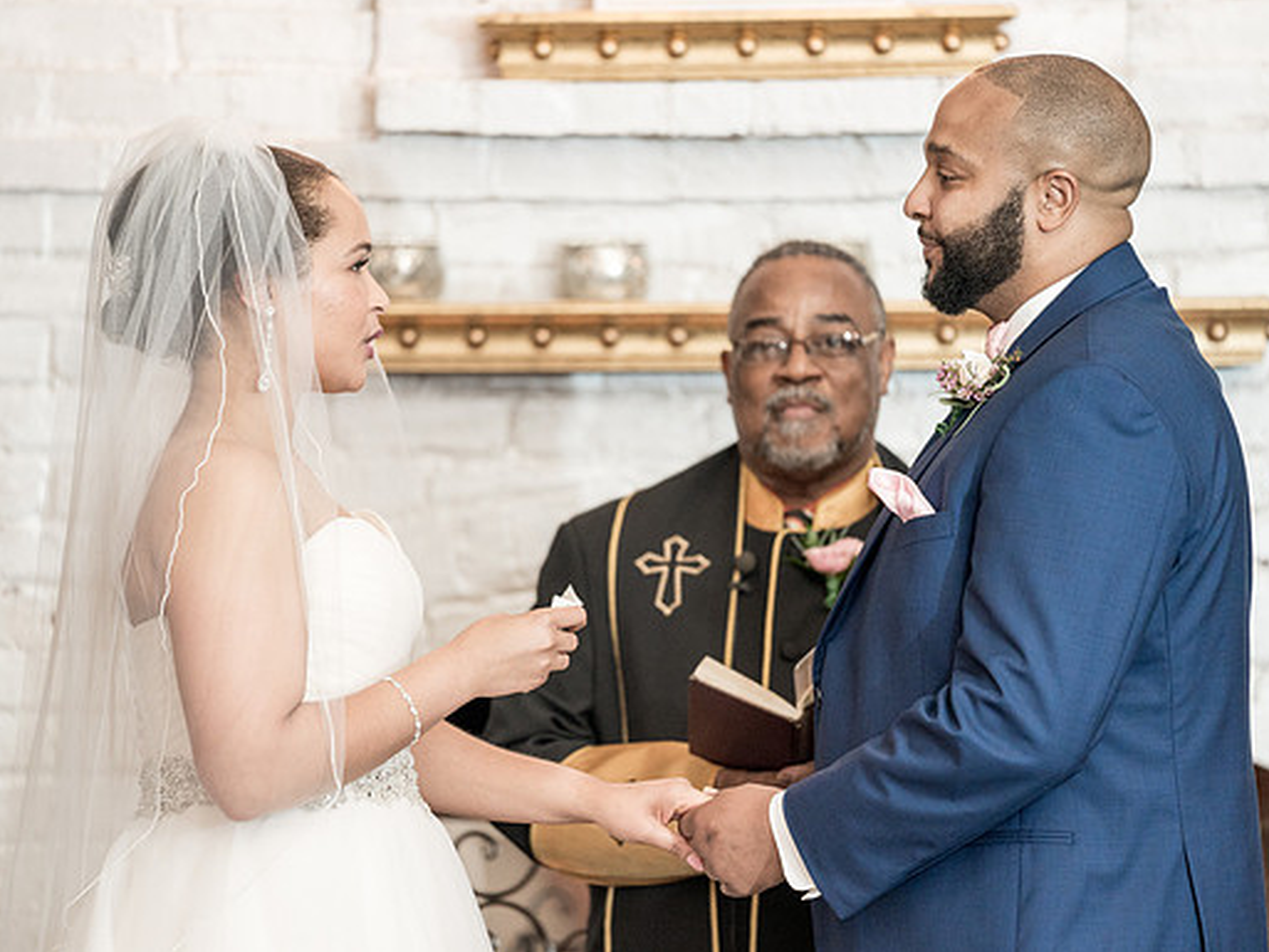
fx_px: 8910
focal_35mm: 243
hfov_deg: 8.1
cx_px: 617
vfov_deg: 6.1
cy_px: 532
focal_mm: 200
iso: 2000
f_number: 2.8
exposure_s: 1/200
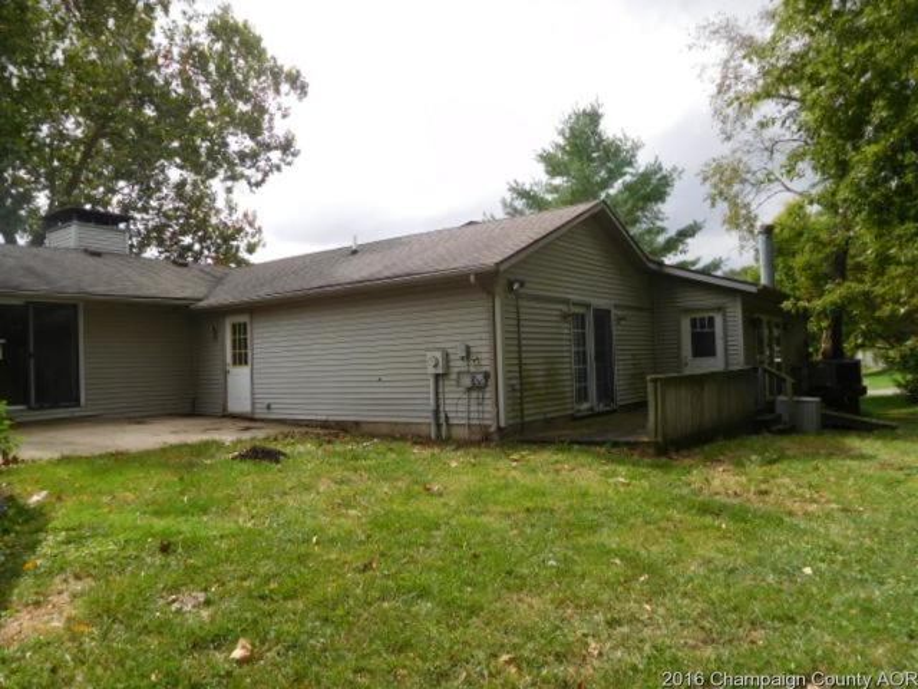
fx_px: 663
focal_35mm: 25
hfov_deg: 69.4
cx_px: 459
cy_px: 344
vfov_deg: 54.9
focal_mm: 4.5
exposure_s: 1/640
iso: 125
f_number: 3.4
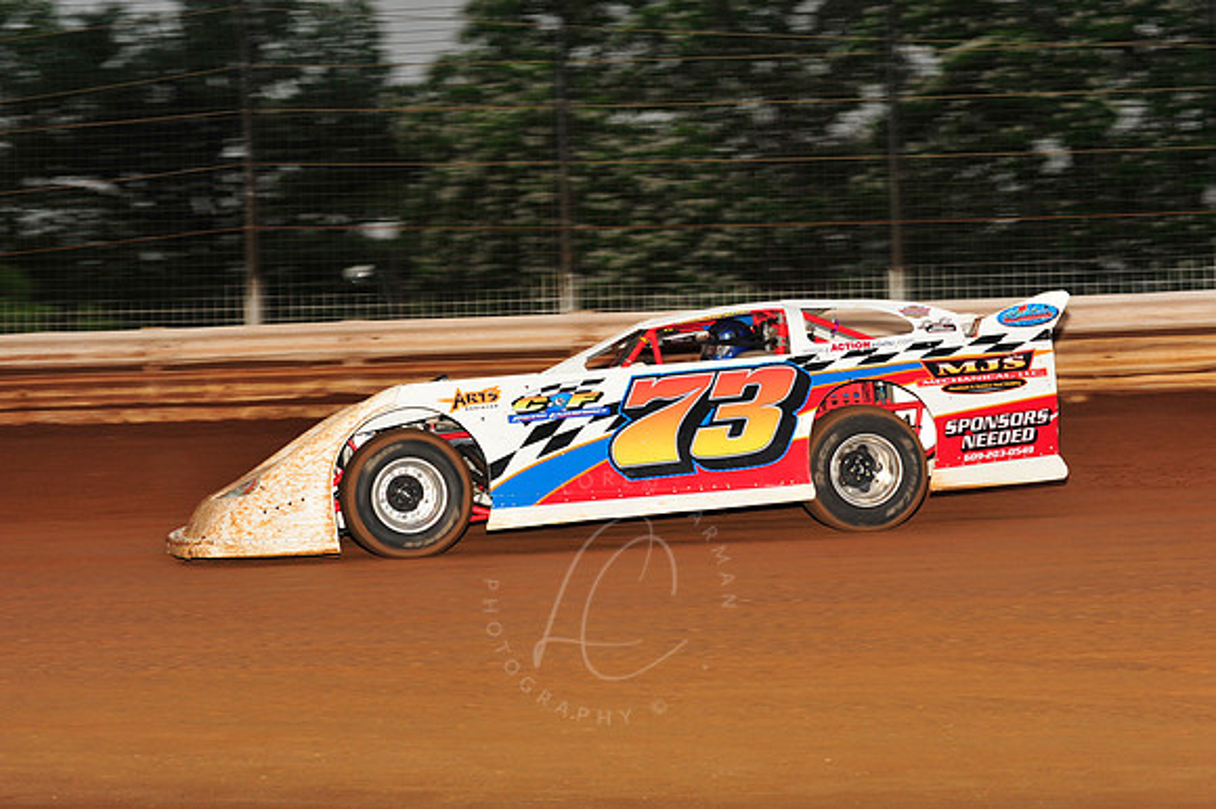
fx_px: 2903
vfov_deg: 15.9
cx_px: 608
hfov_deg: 23.7
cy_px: 404
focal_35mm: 86
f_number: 8
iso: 1000
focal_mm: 86
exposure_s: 1/320
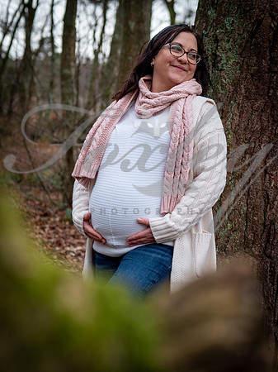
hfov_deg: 17.2
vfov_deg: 22.8
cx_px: 139
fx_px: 922
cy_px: 186
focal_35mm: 86
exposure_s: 1/320
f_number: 2.5
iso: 640
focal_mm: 43
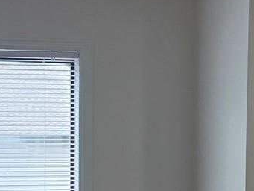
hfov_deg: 14.3
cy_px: 241
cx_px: 104
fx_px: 1013
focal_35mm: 138
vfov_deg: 10.5
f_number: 1.8
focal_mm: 5.4
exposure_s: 1/120
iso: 50
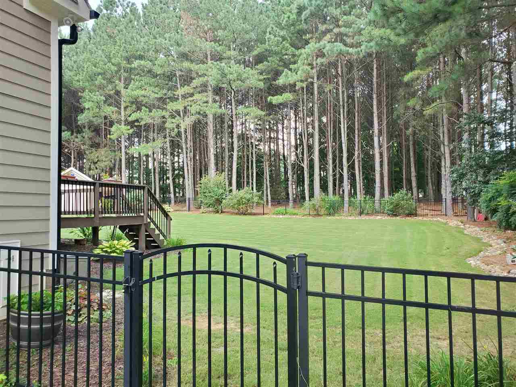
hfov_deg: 67.3
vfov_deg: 53.1
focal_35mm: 26
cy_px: 194
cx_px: 258
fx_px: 388
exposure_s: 1/120
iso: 250
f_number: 2.4
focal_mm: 4.3
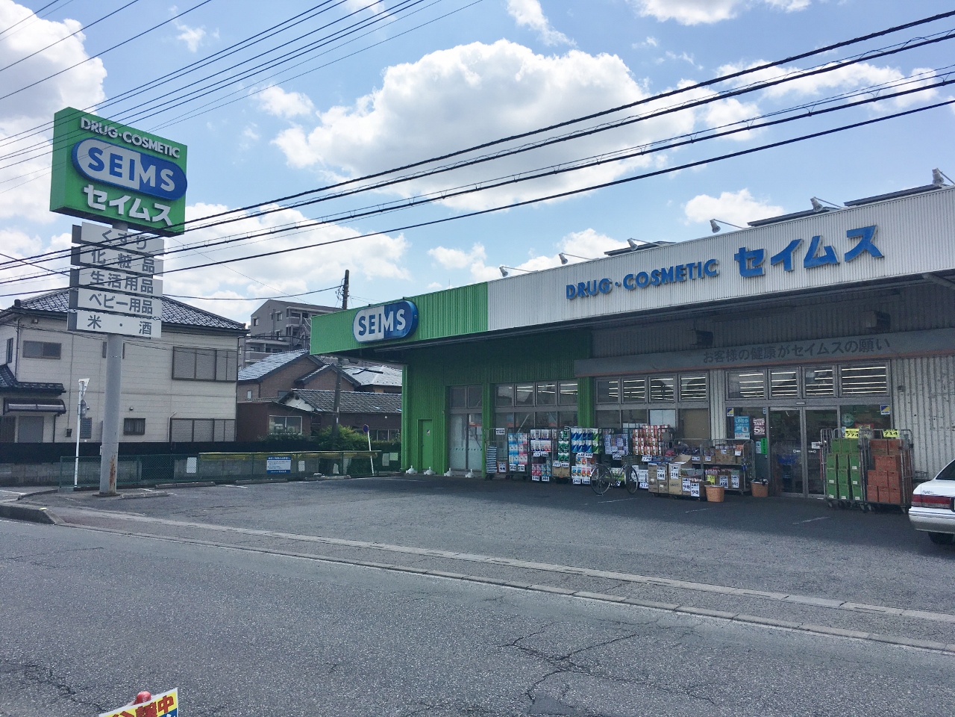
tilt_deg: +4.2
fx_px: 800
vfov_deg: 48.2
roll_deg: +0.4
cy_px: 358
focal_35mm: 29
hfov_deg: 61.7
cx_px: 478
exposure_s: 1/2198
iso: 25
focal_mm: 4.15
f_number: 2.2
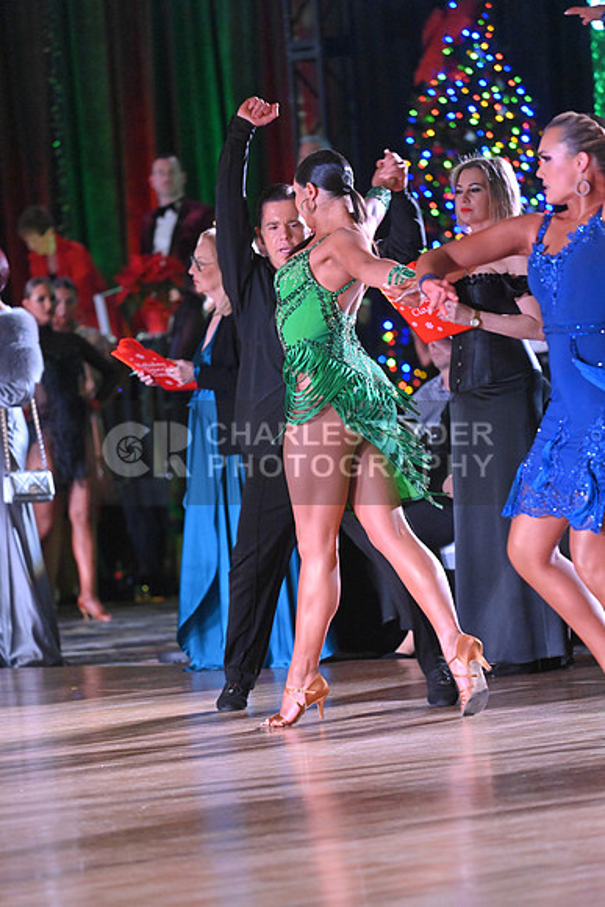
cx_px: 302
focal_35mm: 200
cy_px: 454
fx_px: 5038
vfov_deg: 10.3
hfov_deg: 6.9
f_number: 4
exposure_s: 1/320
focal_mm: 200
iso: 6400
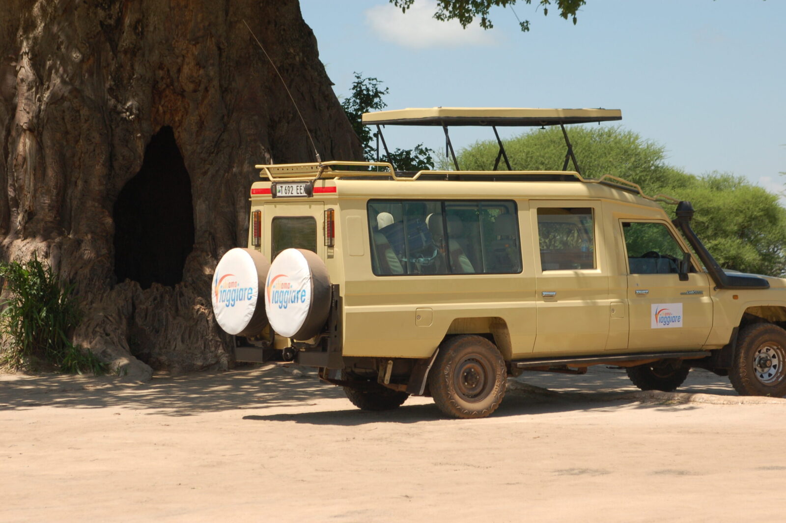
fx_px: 2291
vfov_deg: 13.0
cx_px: 393
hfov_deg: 19.5
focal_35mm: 105
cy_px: 262
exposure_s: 1/640
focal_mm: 70
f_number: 6.3
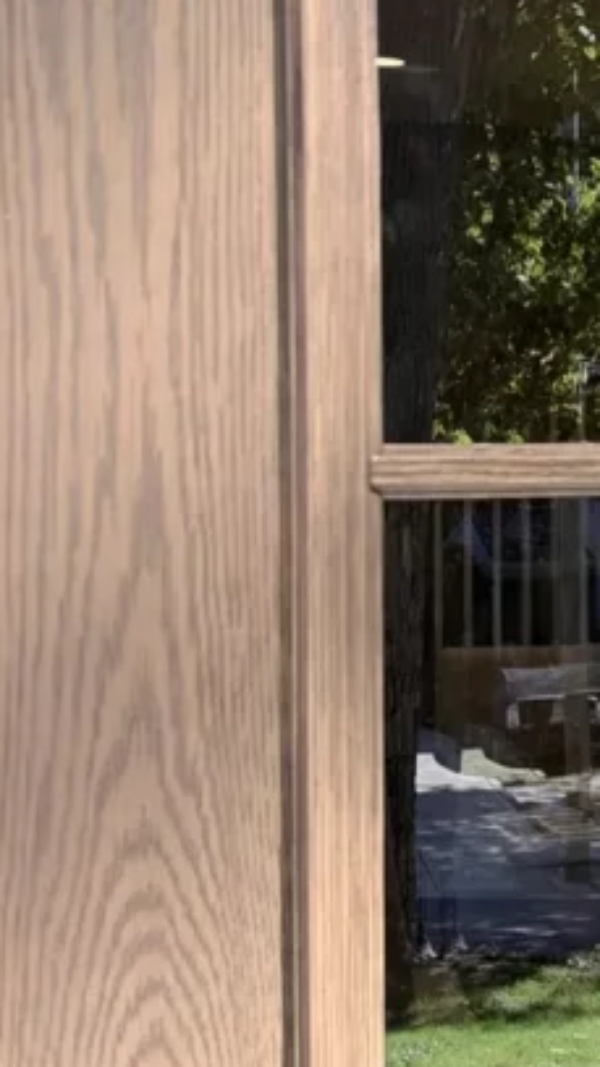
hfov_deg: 14.2
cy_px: 241
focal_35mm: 77
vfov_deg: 27.1
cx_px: 1014
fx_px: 2177
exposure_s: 1/444
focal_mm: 6.93
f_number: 1.8
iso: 80
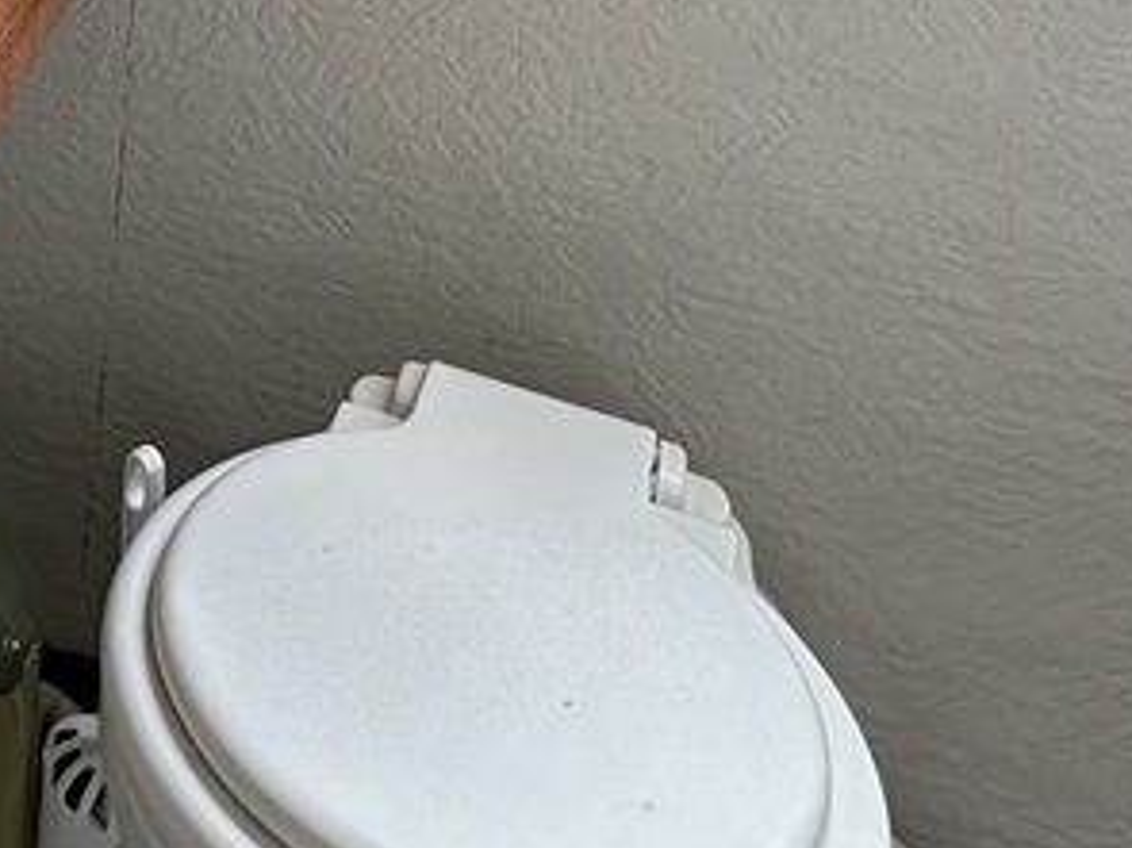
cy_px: -242
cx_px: -200
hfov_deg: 29.4
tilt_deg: -20.7
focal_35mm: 57
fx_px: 1863
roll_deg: +0.2
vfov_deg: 22.9
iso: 320
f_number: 2.2
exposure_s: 1/99
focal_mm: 2.22
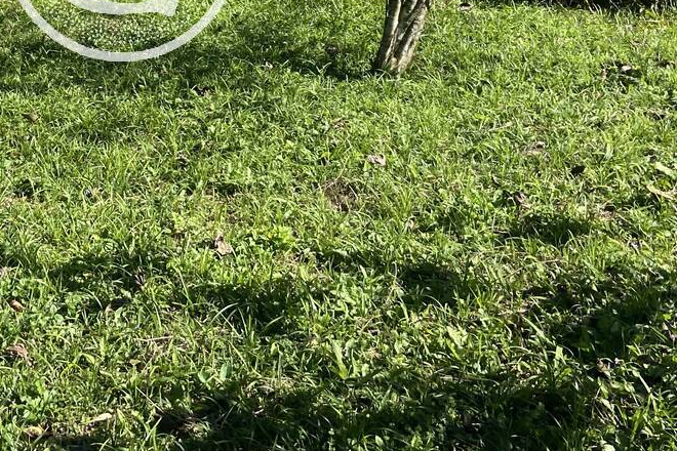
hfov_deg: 32.8
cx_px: 120
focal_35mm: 59
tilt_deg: -4.2
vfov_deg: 21.4
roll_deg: -0.9
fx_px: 1109
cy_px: -82
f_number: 1.8
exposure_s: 1/1103
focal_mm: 4.25
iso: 32
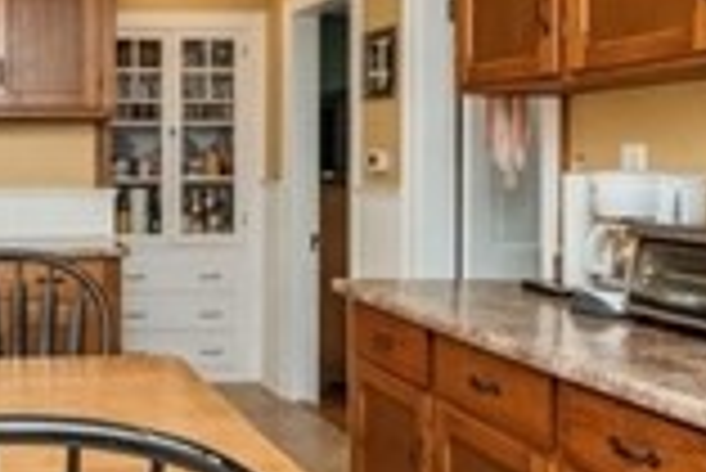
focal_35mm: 46
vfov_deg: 29.2
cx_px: 27
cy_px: 173
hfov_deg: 38.7
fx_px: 903
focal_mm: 12
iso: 2000
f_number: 8
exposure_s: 1/125
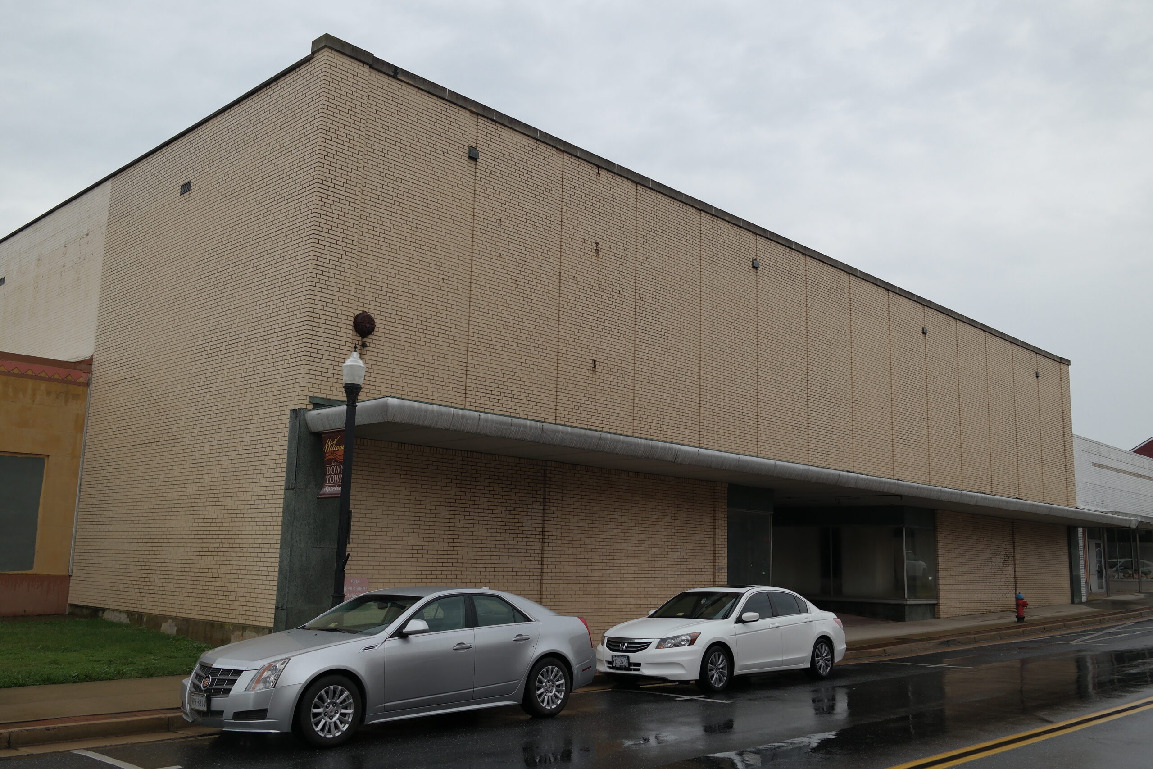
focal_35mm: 30
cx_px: 576
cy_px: 384
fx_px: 961
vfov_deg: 43.6
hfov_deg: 61.9
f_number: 4
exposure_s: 1/125
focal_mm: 20
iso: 100
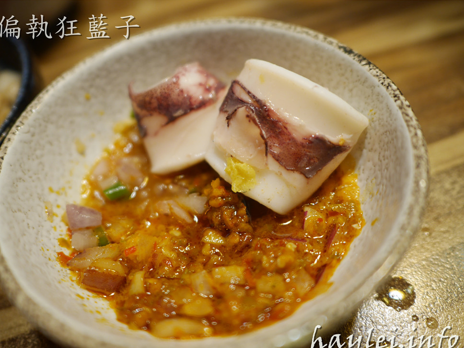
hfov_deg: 58.3
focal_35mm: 31
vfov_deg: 45.4
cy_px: 179
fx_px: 416
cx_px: 228
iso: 320
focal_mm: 15
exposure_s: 1/60
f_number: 1.7
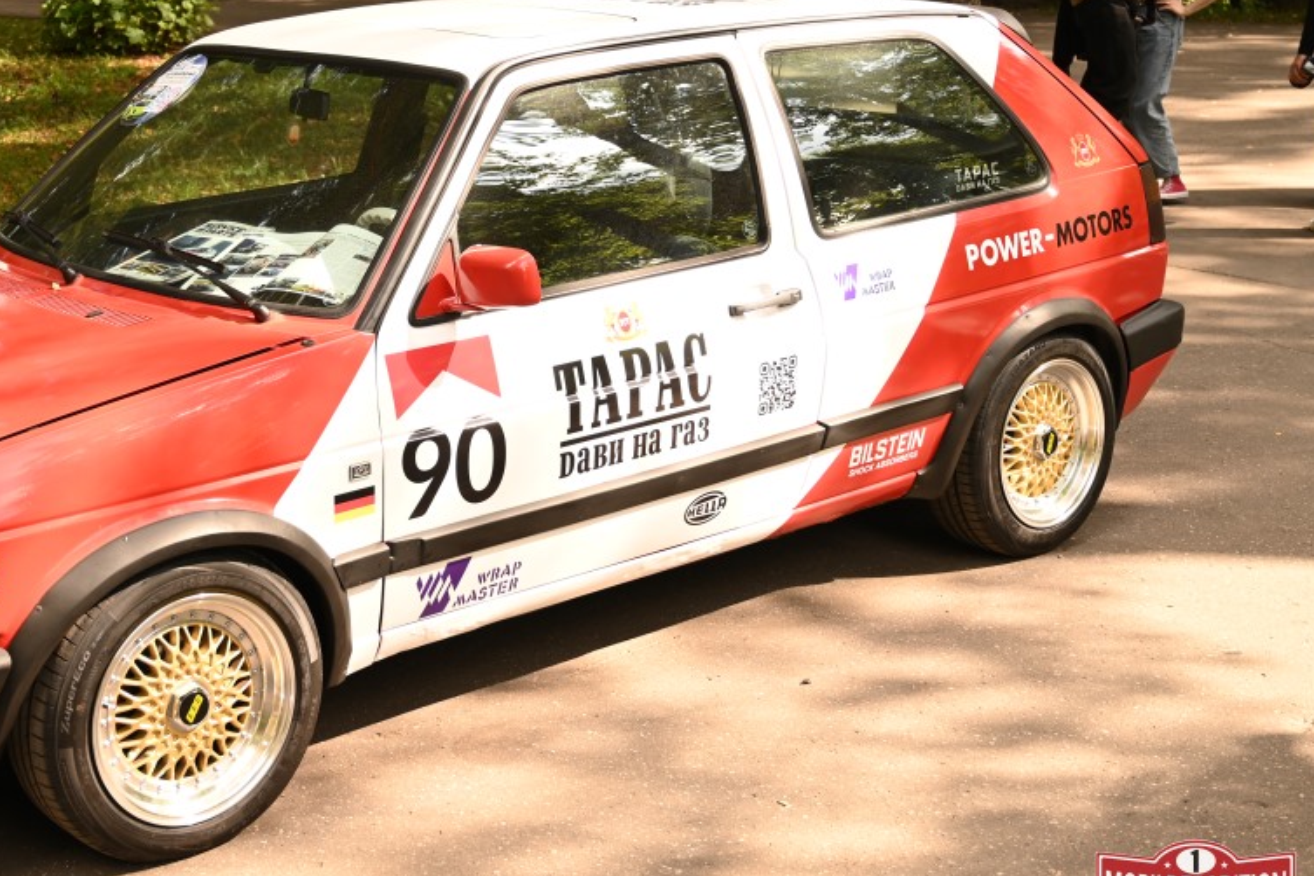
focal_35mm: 57
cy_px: 300
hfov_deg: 34.5
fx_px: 2080
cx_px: 363
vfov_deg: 23.7
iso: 160
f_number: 4
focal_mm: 39
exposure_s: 1/160
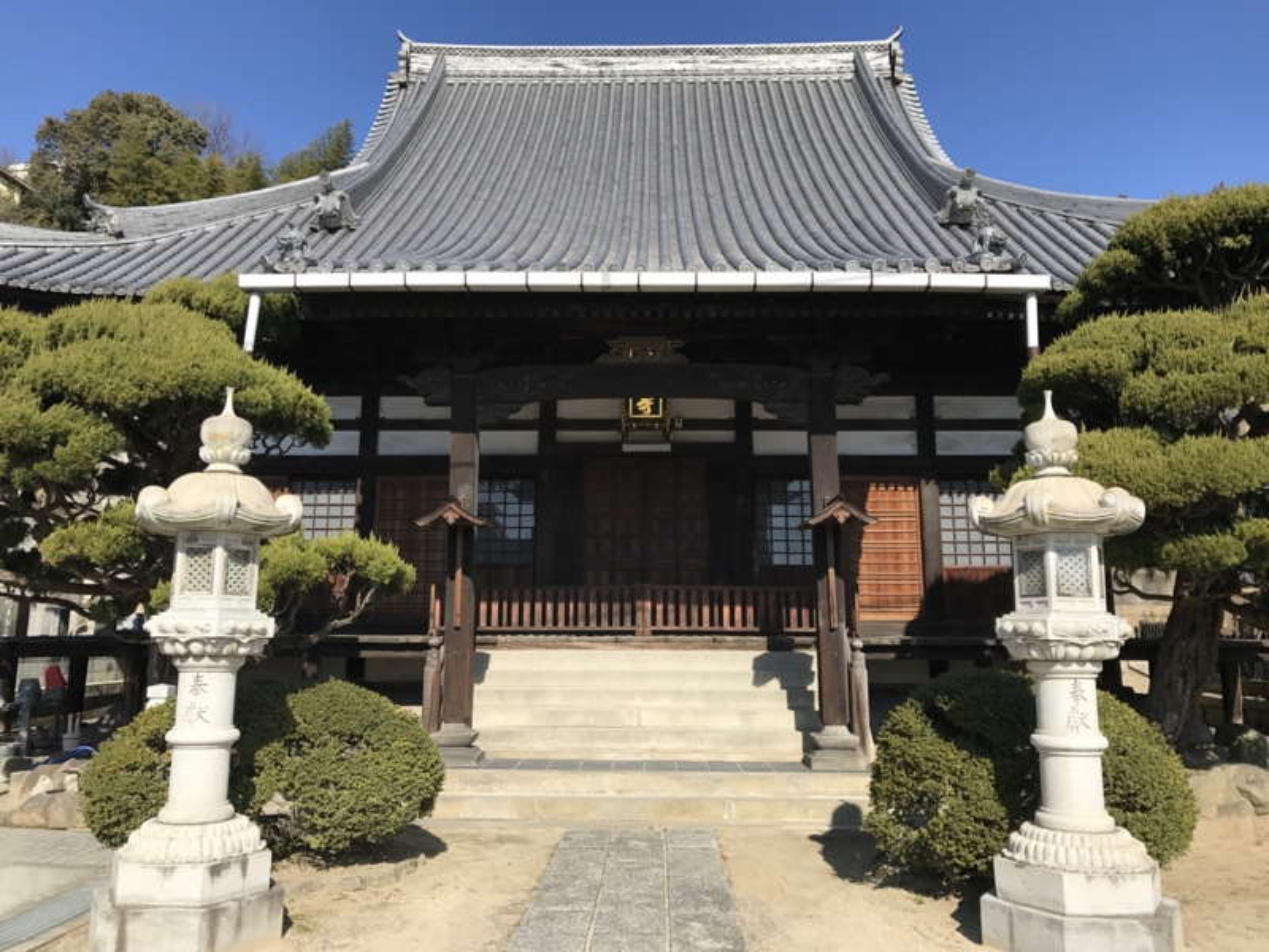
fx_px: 1026
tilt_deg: +10.4
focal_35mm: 28
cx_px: 634
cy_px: 476
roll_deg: -0.9
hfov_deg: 63.4
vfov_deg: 49.7
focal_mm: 3.99
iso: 20
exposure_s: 1/2179
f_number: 1.8
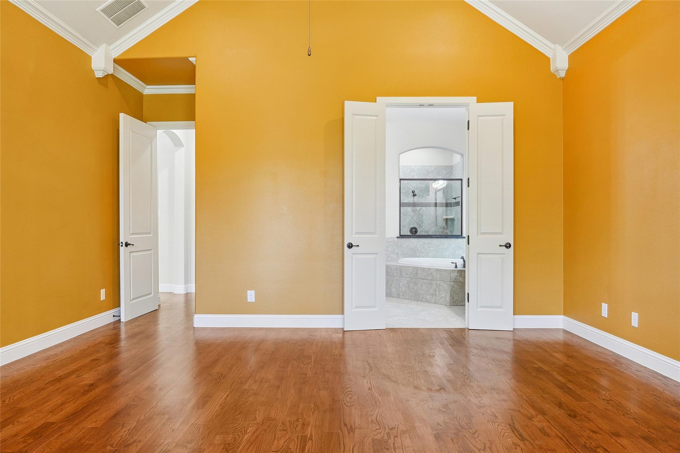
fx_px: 397
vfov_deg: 59.5
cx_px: 340
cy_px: 226
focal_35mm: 21
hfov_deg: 81.2
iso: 100
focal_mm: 14
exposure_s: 1/1.67
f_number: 9
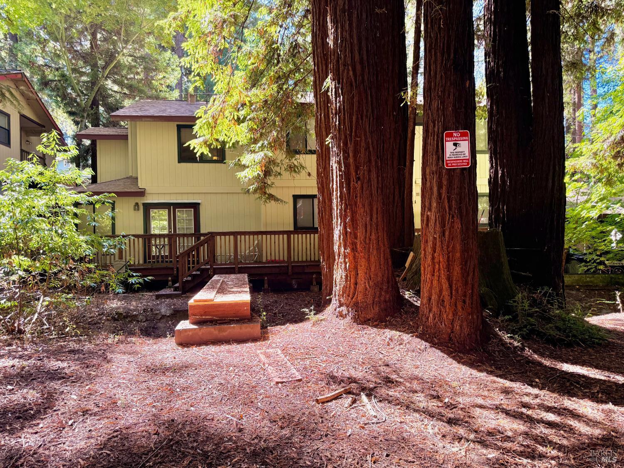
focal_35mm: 24
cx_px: 312
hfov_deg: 71.6
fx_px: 433
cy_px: 234
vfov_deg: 56.8
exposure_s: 1/249
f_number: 1.78
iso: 100
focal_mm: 6.76
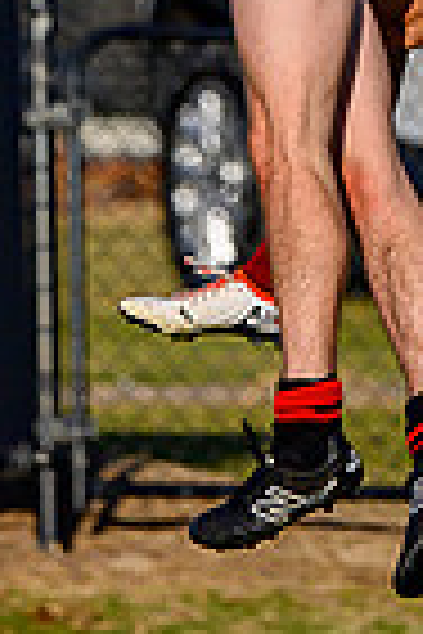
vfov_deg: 0.6
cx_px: 525
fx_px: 58898
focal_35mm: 3342
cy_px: -635
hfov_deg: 0.4
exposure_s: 1/2500
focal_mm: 500
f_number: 4
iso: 140
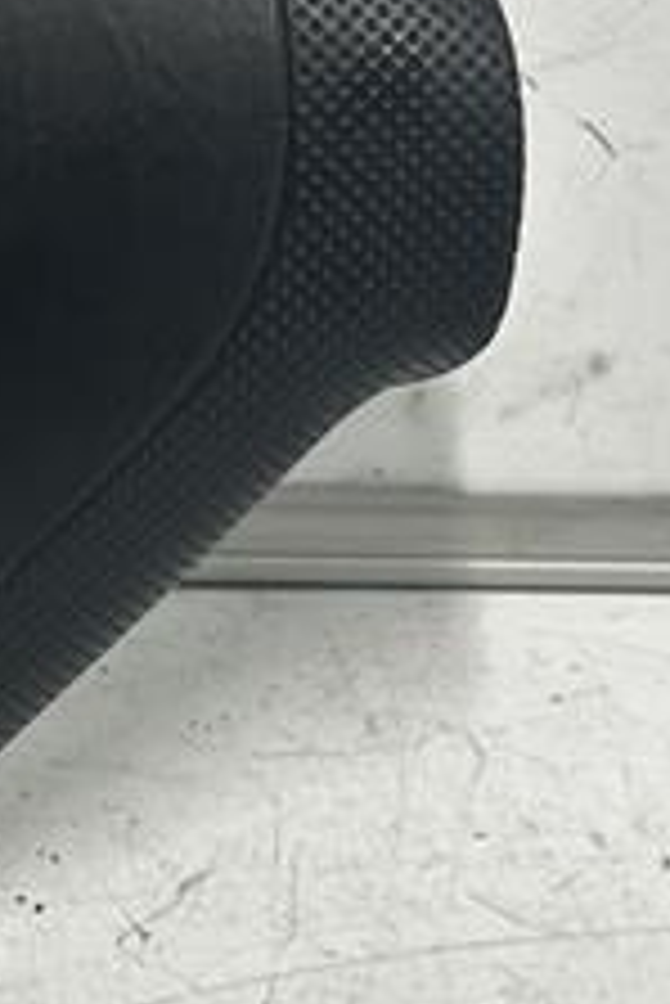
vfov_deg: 14.3
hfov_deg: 9.3
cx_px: -396
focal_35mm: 143
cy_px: 360
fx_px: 3986
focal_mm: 6.86
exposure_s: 1/50
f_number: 1.78
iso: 125
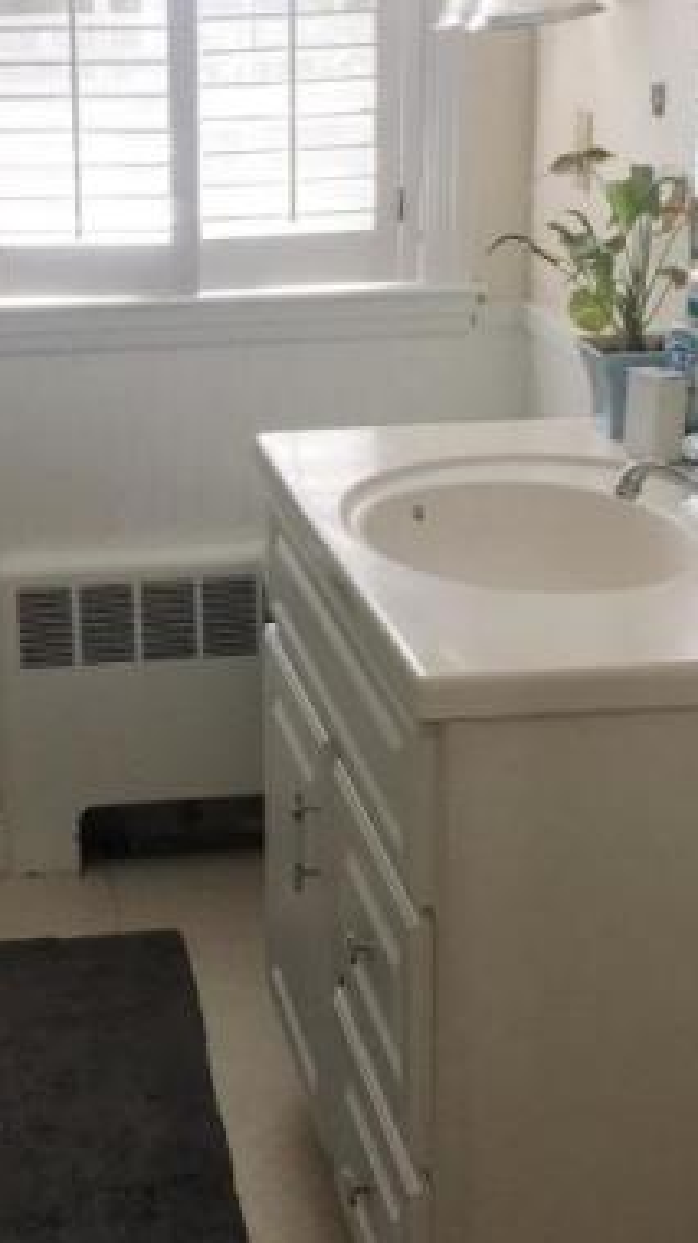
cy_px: 466
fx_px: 2107
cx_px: 125
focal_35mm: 64
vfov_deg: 32.7
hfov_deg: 18.6
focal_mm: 4.15
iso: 40
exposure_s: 1/120
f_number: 2.2
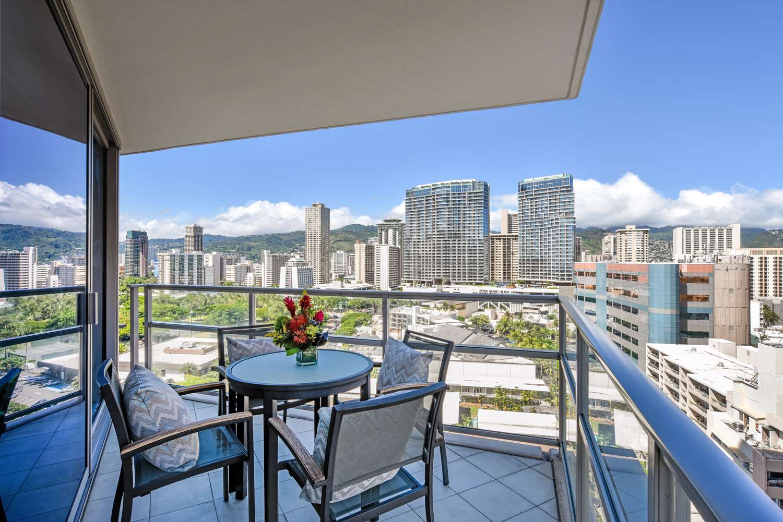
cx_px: 392
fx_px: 392
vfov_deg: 67.4
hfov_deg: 90.0
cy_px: 261
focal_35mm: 18
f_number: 16
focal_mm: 18
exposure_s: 1/60
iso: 125
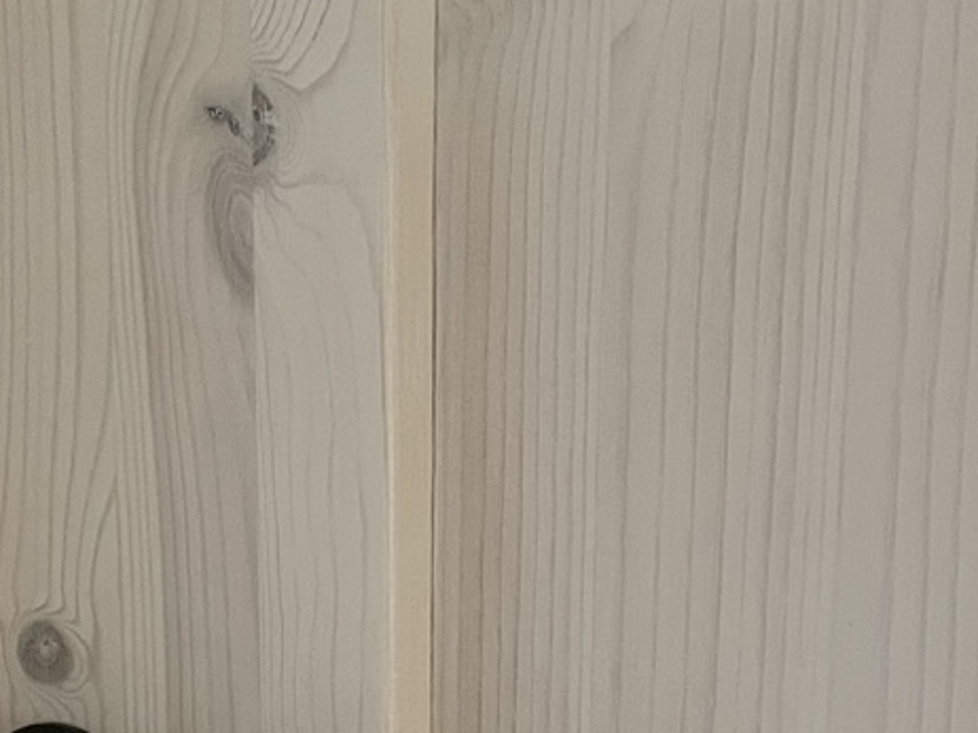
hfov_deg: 26.7
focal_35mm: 73
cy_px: 932
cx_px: 476
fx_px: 2061
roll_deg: -0.5
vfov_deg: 18.8
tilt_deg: -11.8
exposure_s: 1/60
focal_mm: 4.2
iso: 400
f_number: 1.6
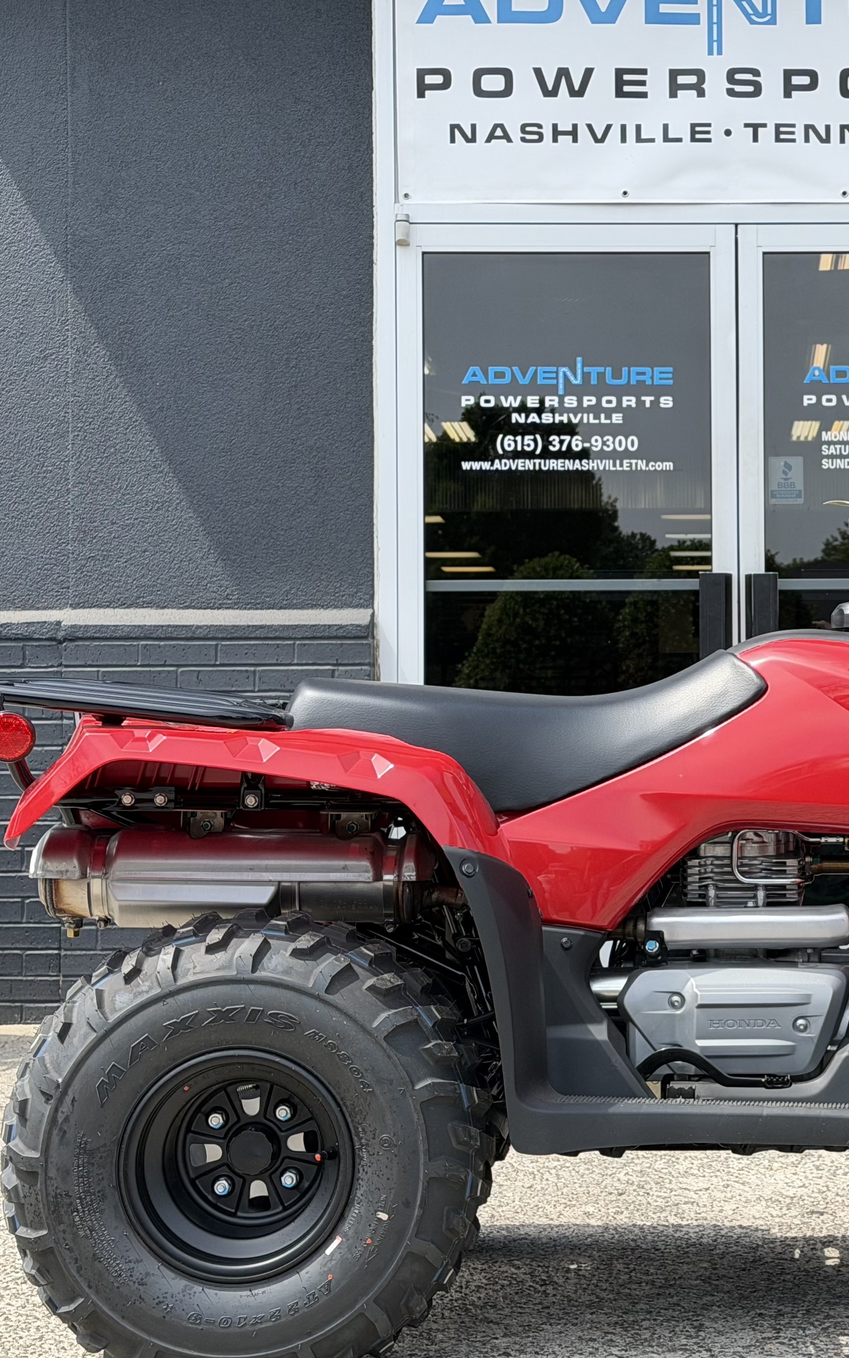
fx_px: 2703
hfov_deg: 17.6
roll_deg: +0.6
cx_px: 740
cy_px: 662
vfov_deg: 28.2
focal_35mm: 73
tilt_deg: +2.3
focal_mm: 6.76
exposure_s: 1/1222
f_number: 1.78
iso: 64
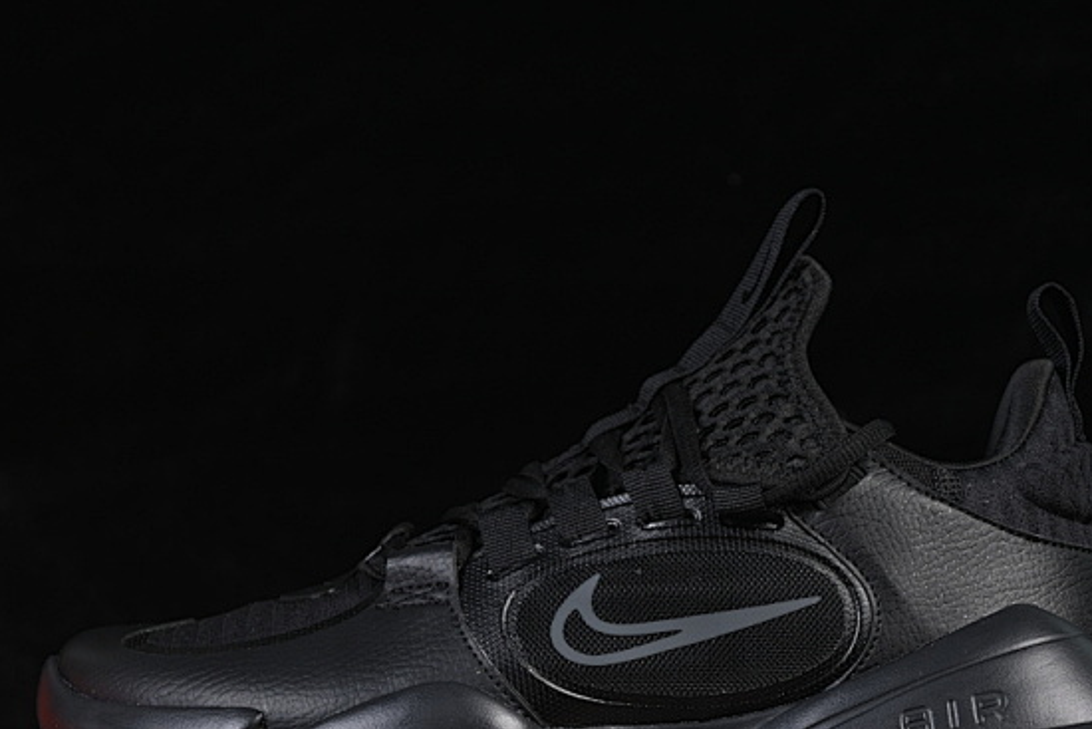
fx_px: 3307
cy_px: 527
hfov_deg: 18.7
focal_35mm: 109
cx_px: 614
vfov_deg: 12.5
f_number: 6.3
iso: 160
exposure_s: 1/60
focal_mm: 50
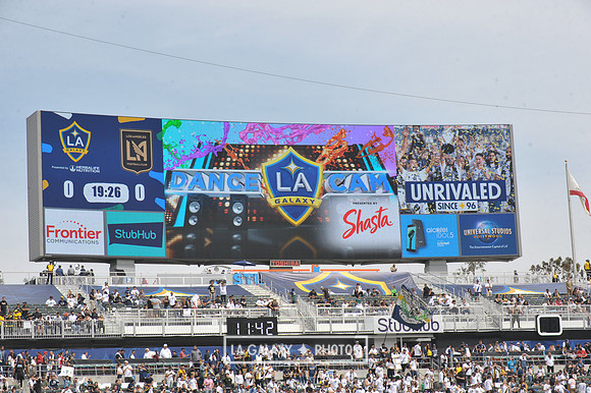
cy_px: 196
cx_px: 296
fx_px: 1673
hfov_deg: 20.0
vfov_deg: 13.4
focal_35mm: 102
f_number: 10
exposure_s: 1/400
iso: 250
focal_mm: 102
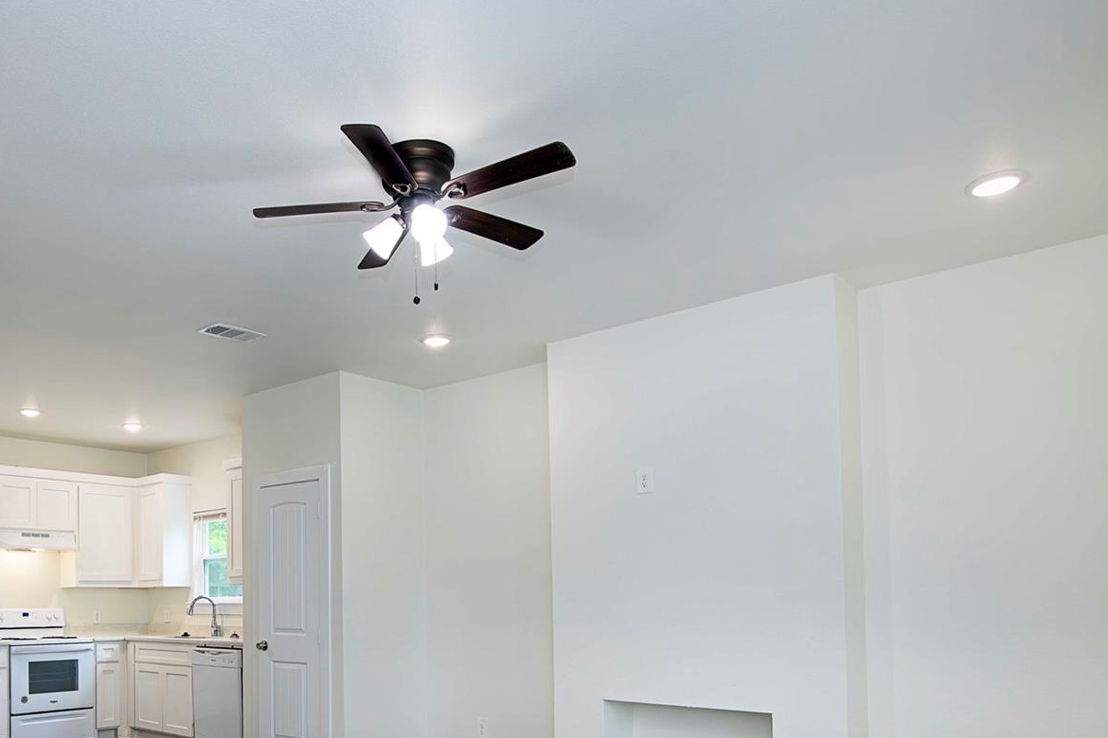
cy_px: 577
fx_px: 862
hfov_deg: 62.8
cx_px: 321
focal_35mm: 28
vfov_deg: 44.4
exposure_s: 1/60
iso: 280
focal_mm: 16
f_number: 5.6
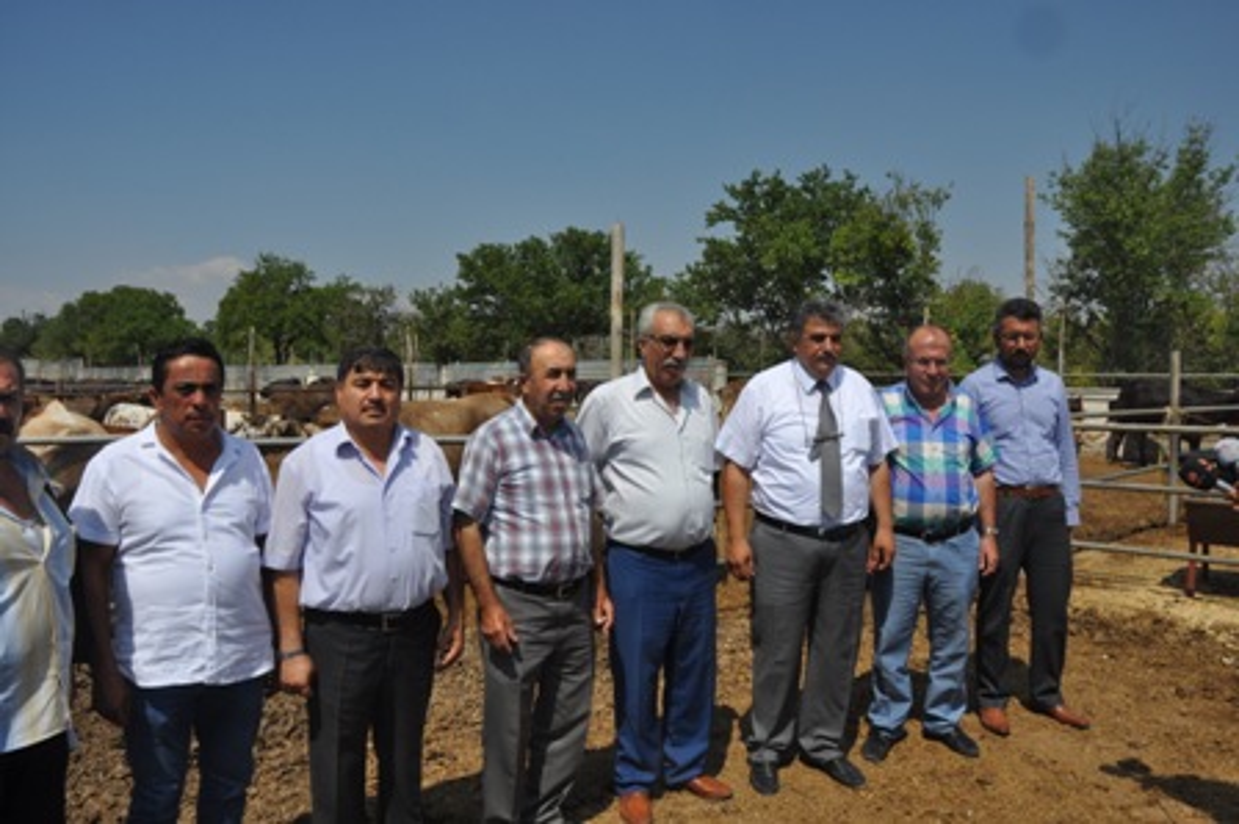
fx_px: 929
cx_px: 620
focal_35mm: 27
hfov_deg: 67.4
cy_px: 412
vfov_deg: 47.9
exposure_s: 1/500
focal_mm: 18
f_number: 11
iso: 200
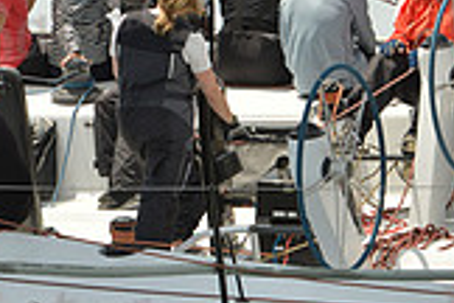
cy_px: 161
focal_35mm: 305
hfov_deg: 6.8
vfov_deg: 4.5
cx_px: 300
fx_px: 3846
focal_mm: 85
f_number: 7.1
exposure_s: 1/1250
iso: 280
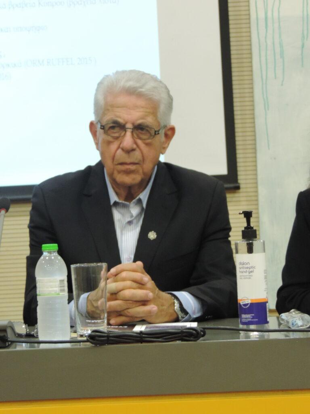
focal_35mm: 135
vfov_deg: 14.6
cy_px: 207
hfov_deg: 11.0
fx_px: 1612
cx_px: 155
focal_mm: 24
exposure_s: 1/30
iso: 800
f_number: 4.3
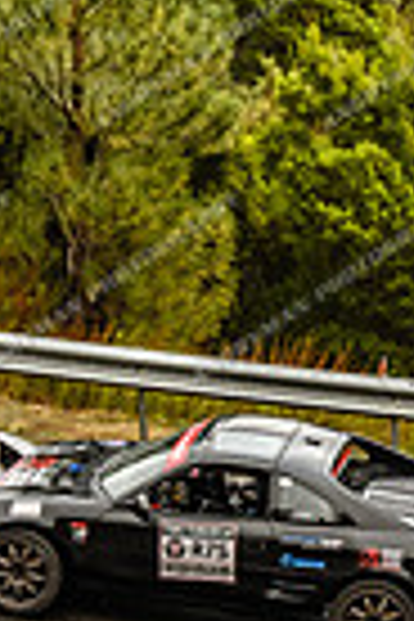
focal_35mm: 196
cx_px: 392
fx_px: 3381
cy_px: -86
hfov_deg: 7.0
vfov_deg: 10.4
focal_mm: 40
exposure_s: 1/1000
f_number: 4.5
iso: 400
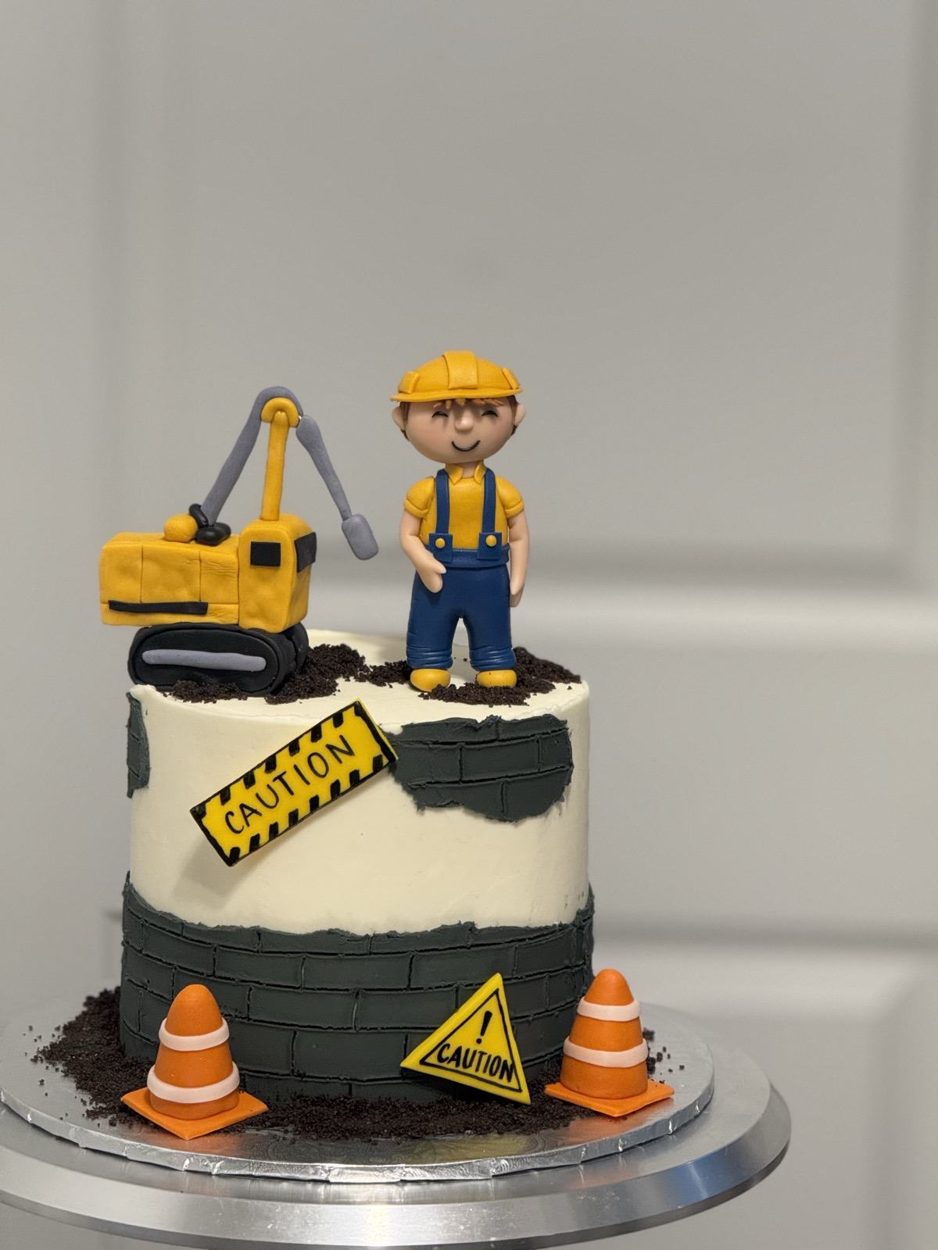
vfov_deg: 16.4
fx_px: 4336
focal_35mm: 120
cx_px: 469
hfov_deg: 12.3
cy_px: 625
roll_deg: -1.0
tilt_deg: -11.4
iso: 500
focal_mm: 15.66
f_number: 2.8
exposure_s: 1/120
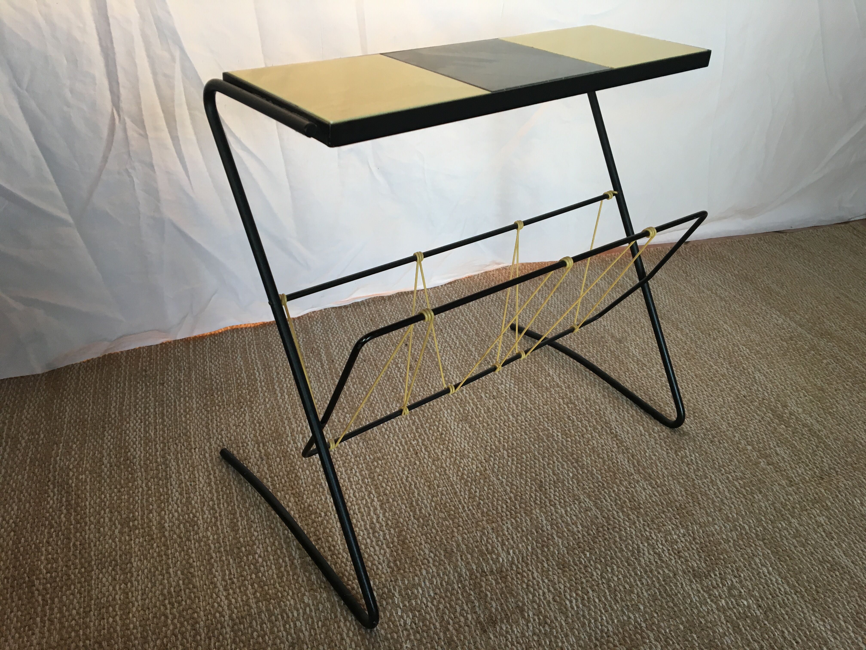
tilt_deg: -32.1
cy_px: 325
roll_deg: -2.4
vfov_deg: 48.2
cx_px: 433
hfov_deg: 61.7
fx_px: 726
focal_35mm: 29
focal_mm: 4.15
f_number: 2.2
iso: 80
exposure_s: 1/33
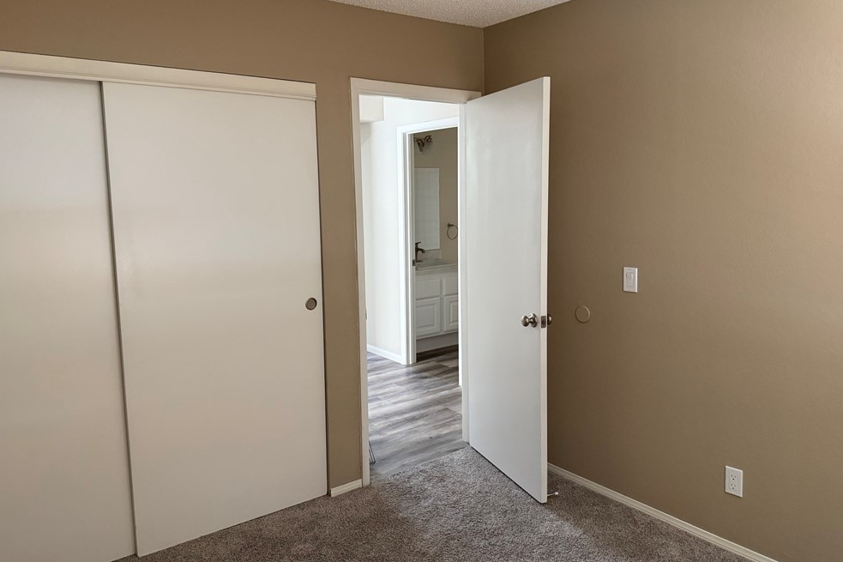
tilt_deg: -6.4
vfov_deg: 49.5
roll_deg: +1.1
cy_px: 261
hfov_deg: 69.4
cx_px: 406
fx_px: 609
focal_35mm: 26
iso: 400
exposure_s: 1/60
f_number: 1.78
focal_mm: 6.76
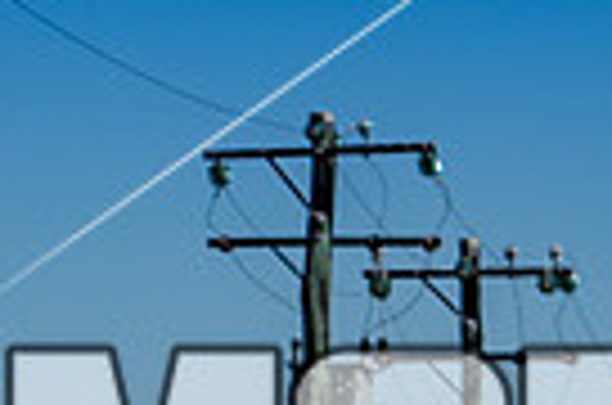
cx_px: -248
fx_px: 11092
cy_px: 466
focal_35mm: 654
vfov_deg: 2.1
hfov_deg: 3.2
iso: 100
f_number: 4.5
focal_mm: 102
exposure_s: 1/3200
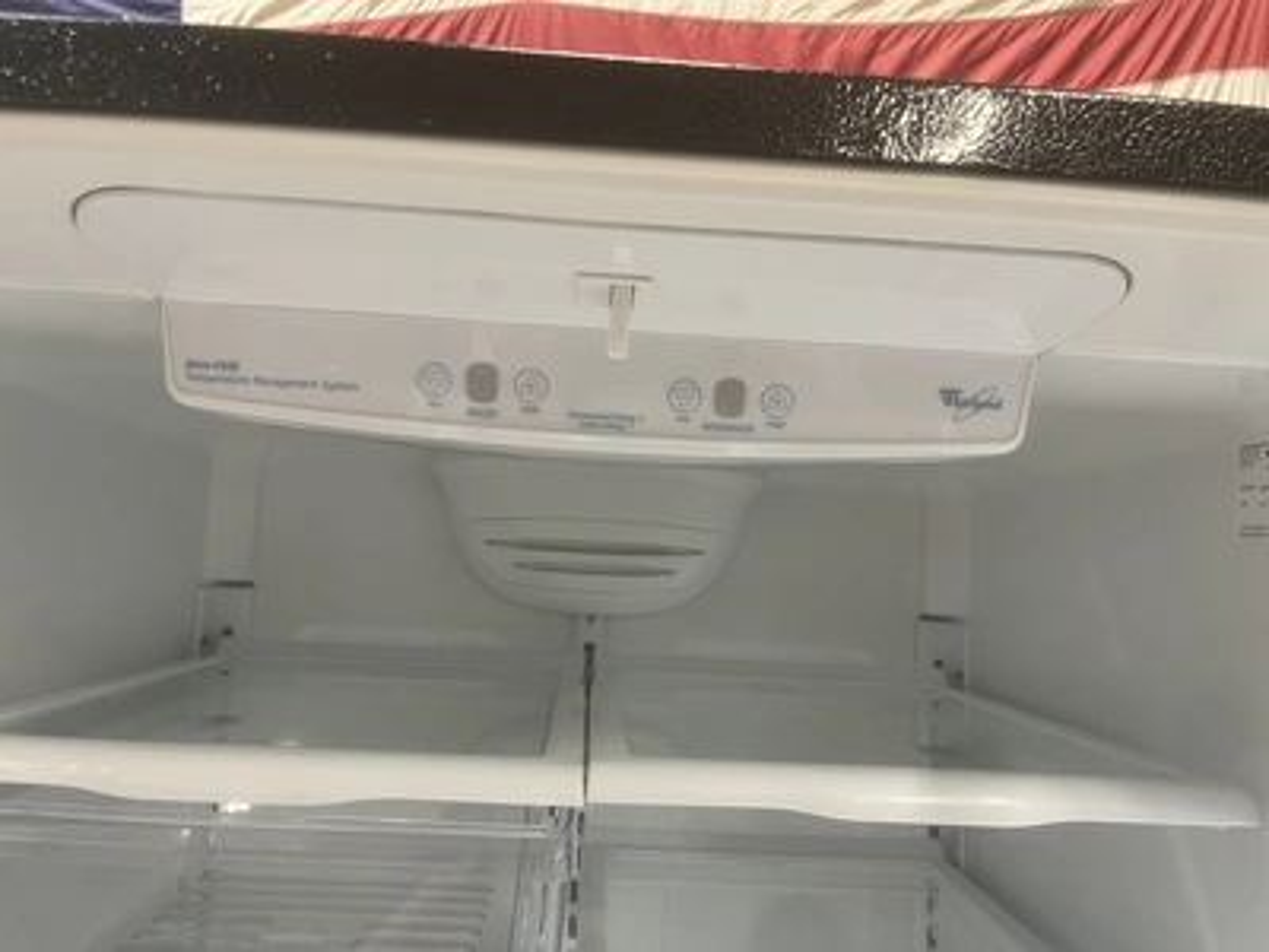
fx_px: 953
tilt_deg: +3.9
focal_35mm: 26
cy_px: 476
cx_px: 634
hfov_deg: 67.3
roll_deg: -1.6
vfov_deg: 53.1
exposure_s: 1/60
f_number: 1.6
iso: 160
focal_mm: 5.1
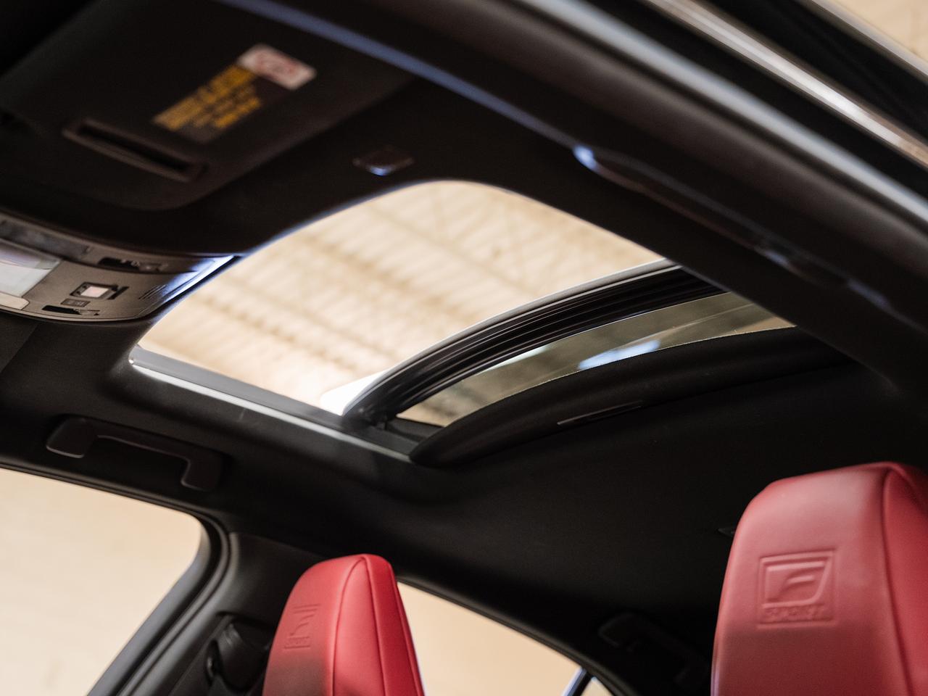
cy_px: 348
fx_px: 1241
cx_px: 464
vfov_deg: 31.3
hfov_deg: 41.0
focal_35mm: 46
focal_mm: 42.8
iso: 1000
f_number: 3.2
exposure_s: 1/40
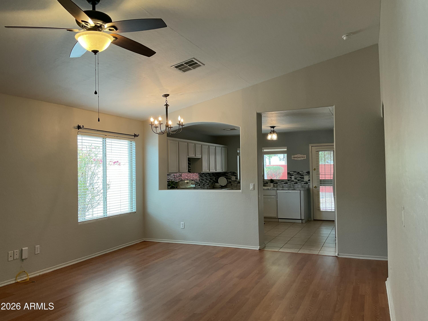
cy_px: 160
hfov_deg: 61.7
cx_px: 214
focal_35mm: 29
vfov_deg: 48.2
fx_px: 359
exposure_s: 1/60
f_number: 1.8
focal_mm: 3
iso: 50
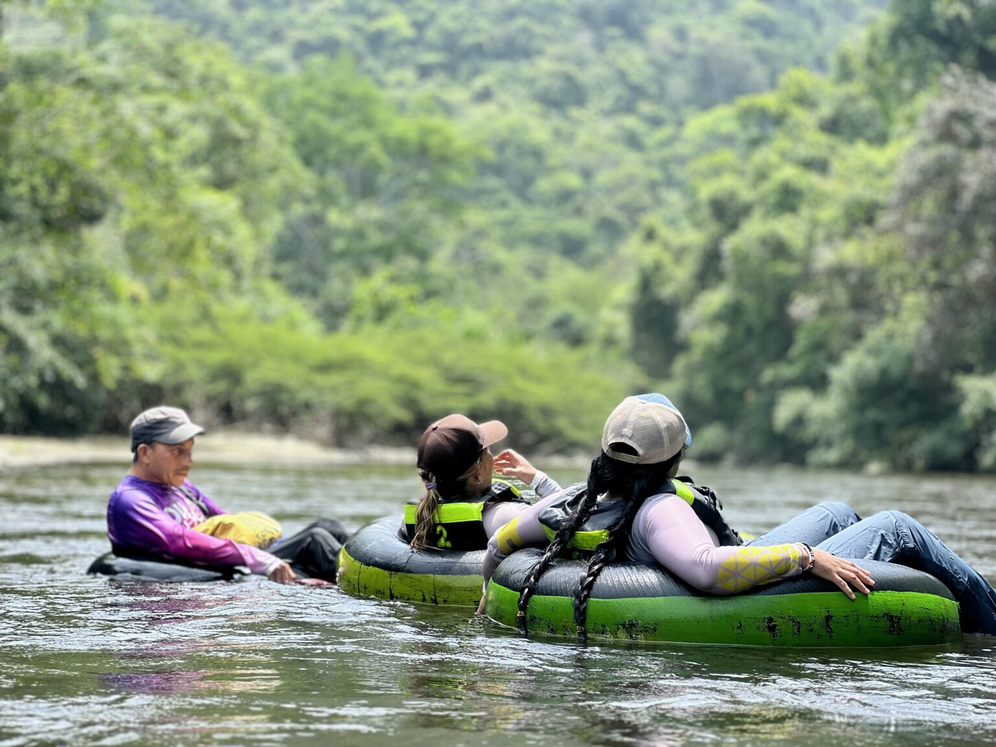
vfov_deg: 19.1
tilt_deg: +3.0
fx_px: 2216
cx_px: 498
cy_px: 374
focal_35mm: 77
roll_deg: -2.4
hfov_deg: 25.3
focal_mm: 9
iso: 25
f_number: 2.8
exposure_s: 1/308
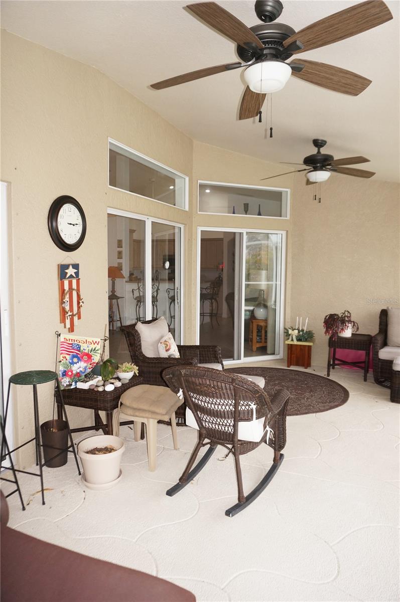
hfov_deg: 53.0
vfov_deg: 73.8
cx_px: 200
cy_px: 301
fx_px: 401
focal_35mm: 24
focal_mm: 16
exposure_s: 1/160
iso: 500
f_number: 4
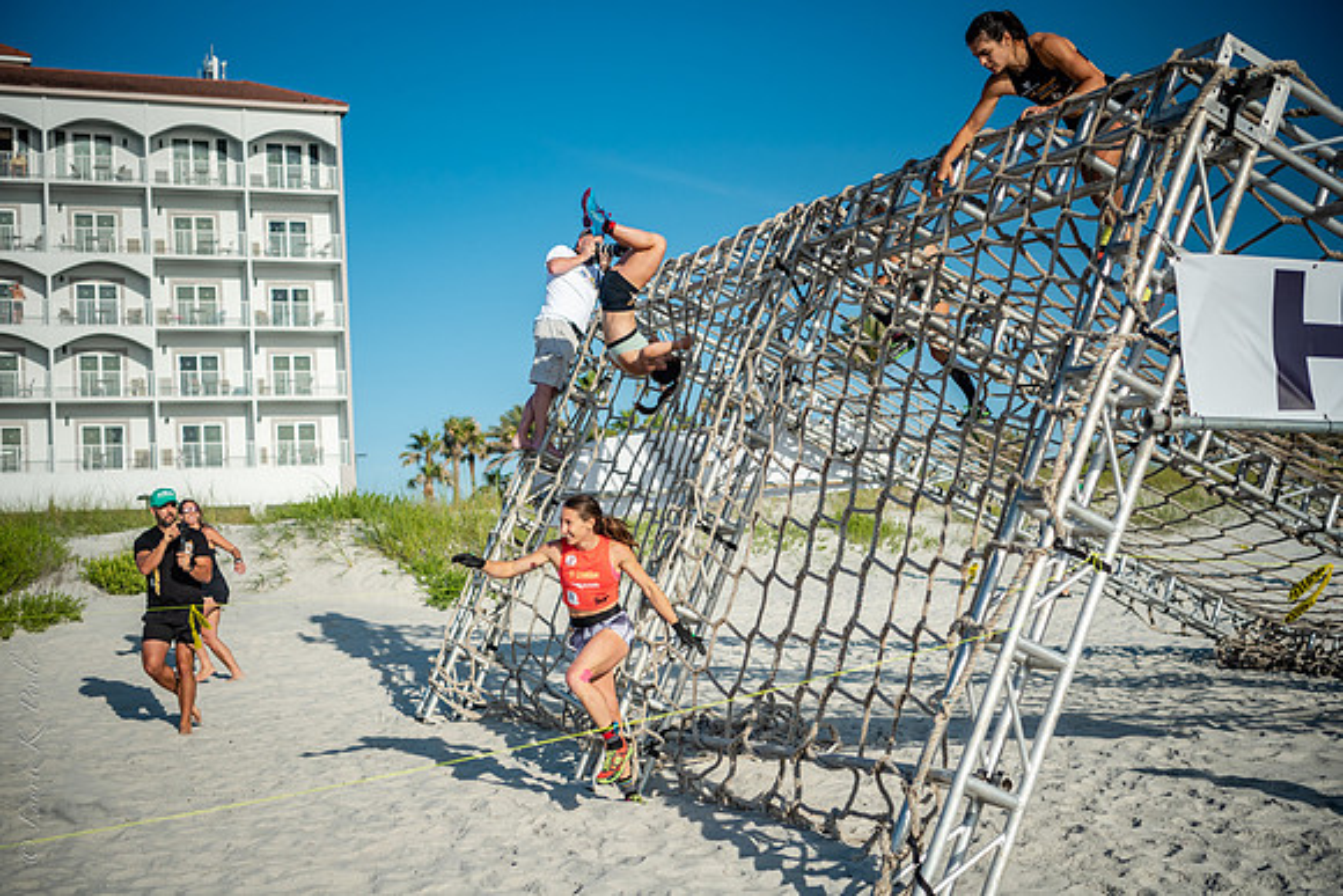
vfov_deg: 29.3
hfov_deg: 42.7
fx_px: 1716
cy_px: 448
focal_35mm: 46
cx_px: 672
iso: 400
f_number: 2.8
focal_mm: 46
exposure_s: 1/4000
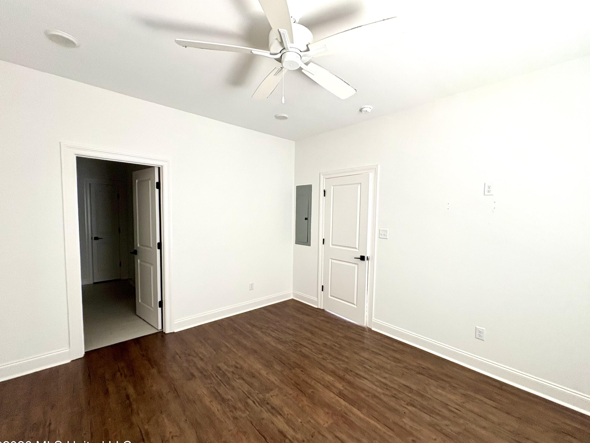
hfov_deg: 98.1
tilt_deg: -2.3
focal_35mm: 15
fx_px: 256
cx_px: 307
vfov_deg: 81.7
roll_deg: -1.0
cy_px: 231
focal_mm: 2.22
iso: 200
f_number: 2.2
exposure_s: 1/99
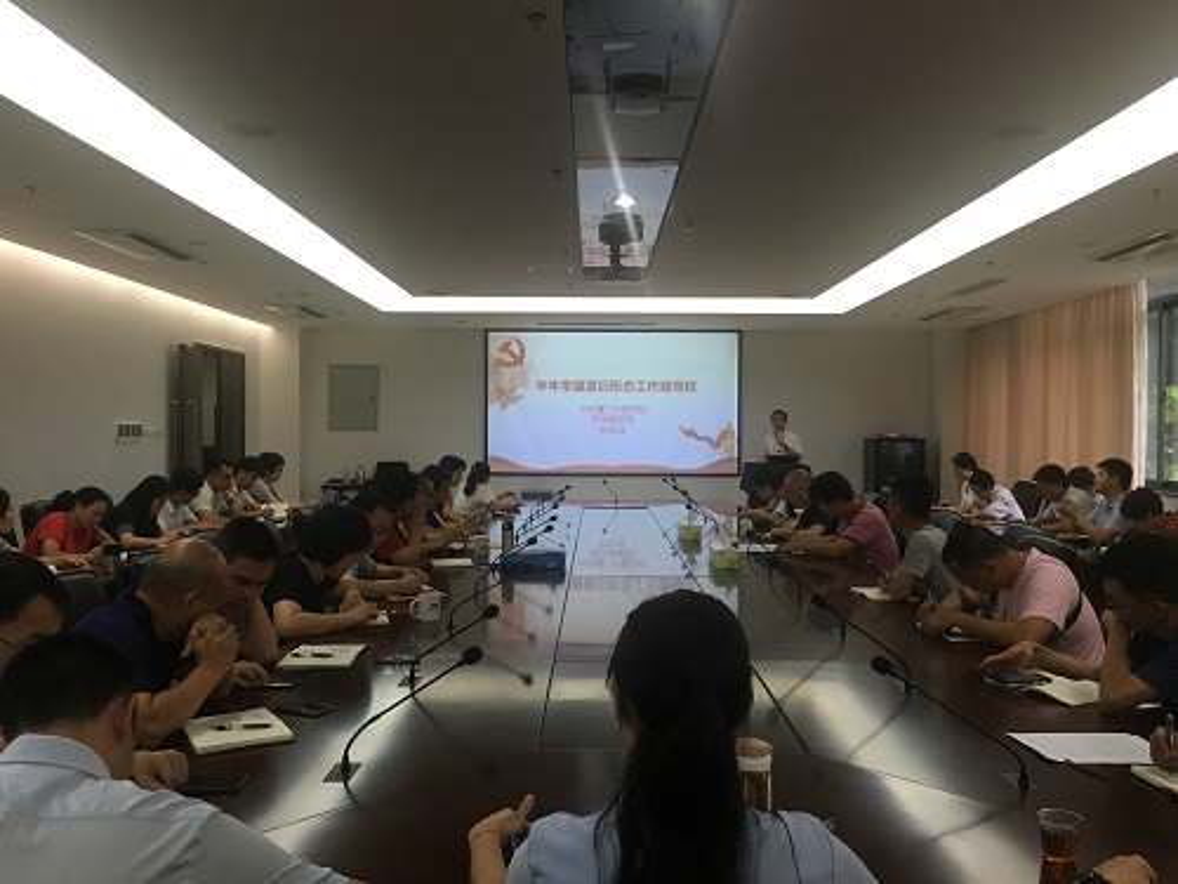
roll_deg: -1.2
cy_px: 442
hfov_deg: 61.7
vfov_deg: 48.2
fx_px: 987
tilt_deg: -0.7
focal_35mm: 29
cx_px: 589
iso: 50
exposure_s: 1/33
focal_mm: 4.15
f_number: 2.2
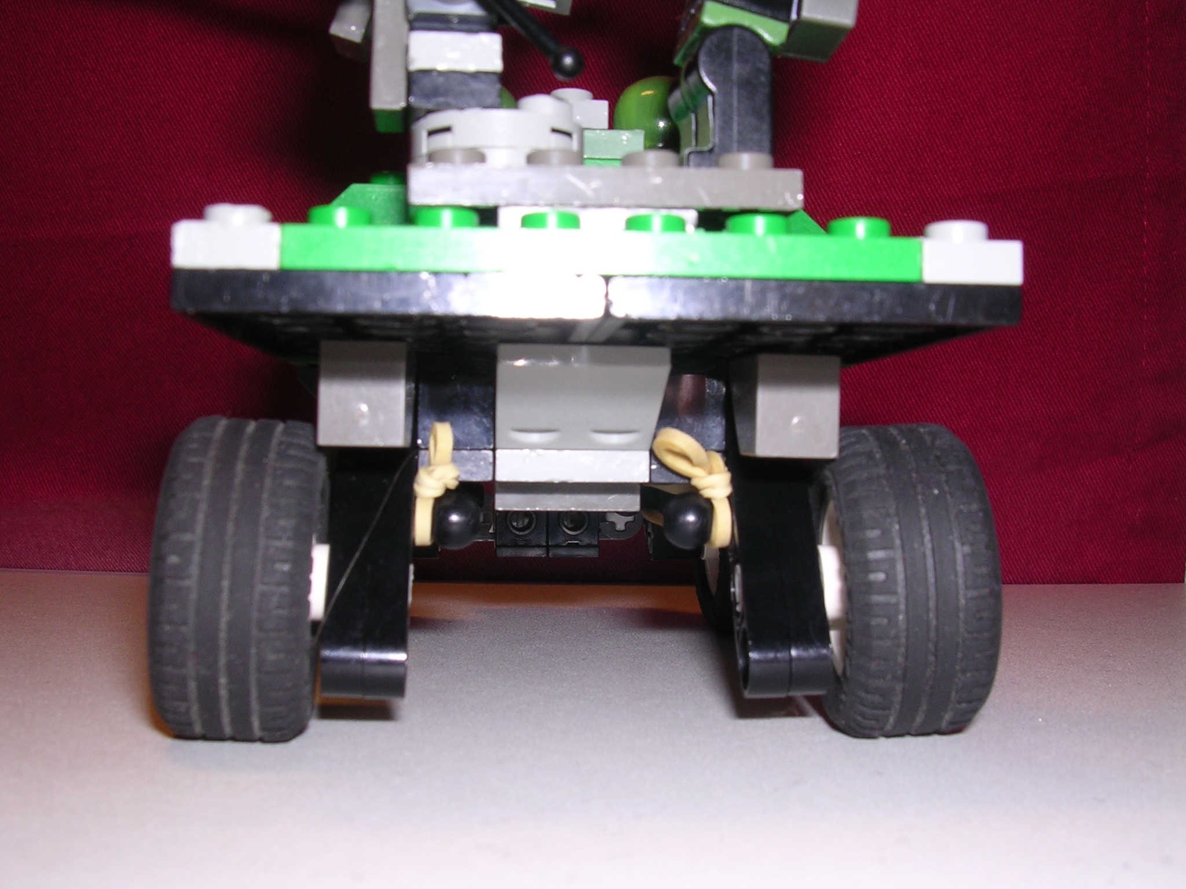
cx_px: 593
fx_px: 1302
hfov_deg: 49.0
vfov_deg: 37.7
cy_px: 444
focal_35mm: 38
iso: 100
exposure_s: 1/60.1
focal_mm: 5.8
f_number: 5.6
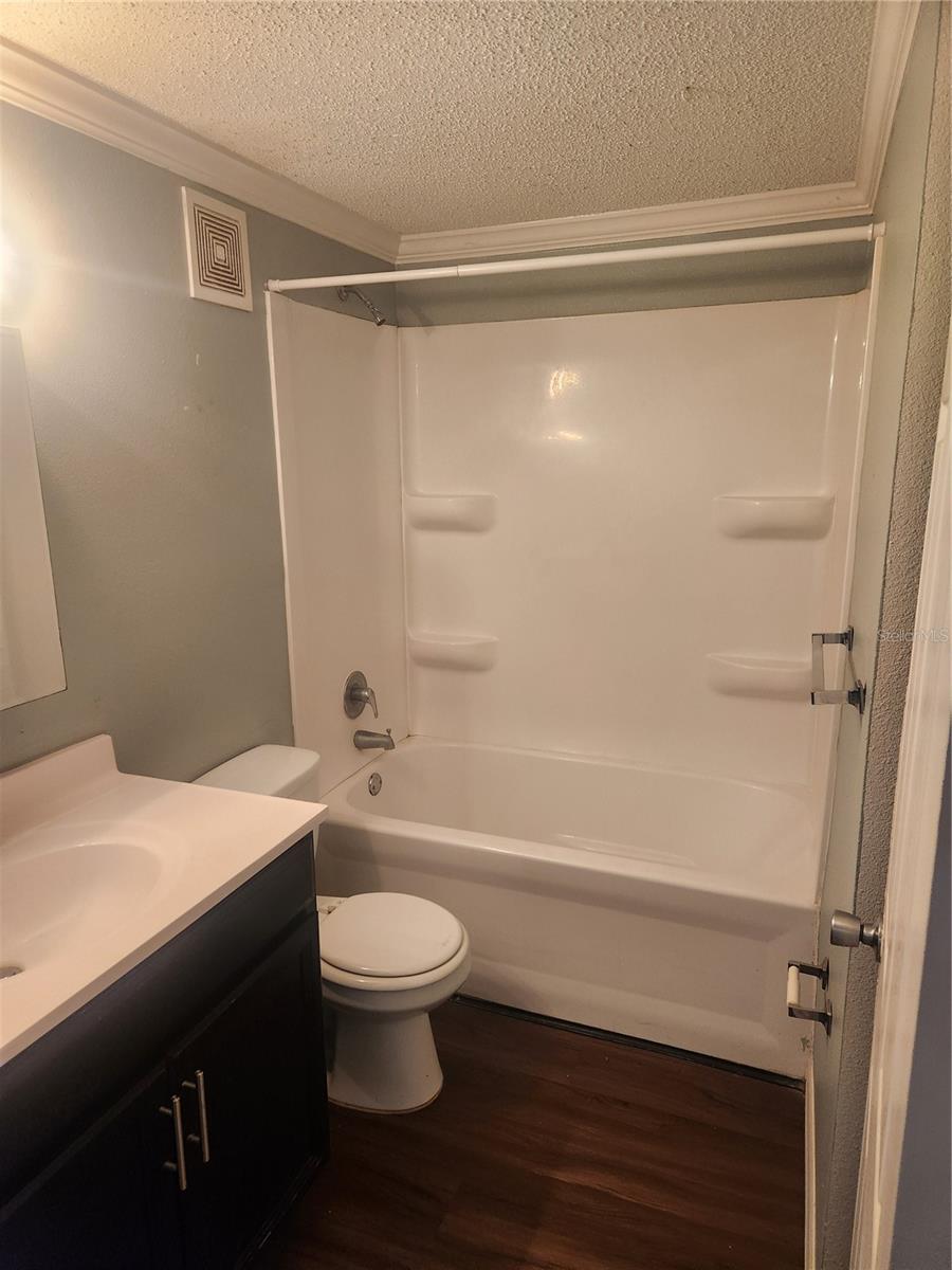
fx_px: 843
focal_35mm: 23
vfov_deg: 73.9
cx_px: 476
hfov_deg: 58.9
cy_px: 635
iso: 400
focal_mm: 5.4
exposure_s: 1/120
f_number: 1.8
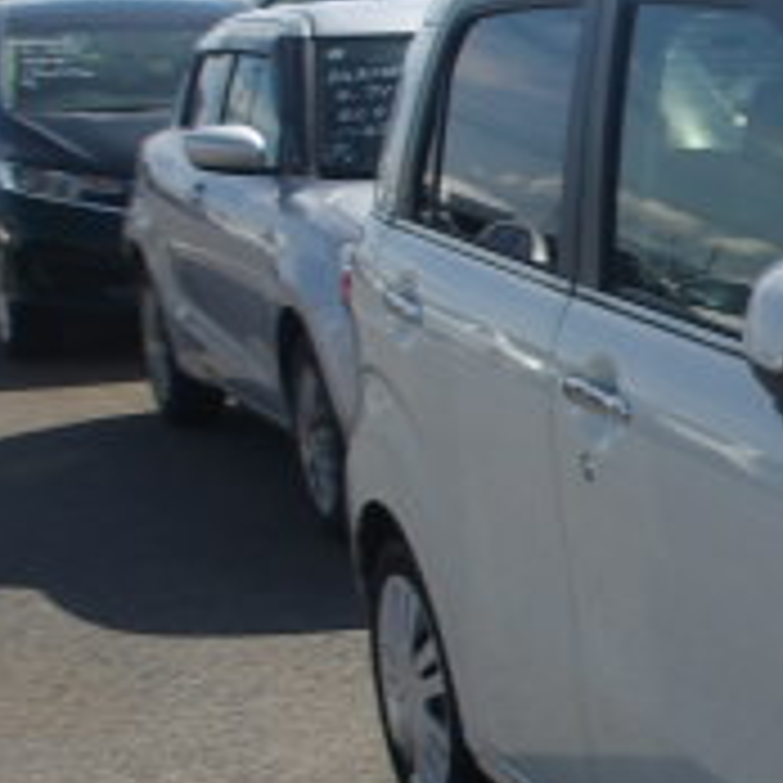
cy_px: 666
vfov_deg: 19.4
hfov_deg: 16.4
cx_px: 1431
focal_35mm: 88
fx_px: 2252
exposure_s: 1/125
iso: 100
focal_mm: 4.9
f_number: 10.4
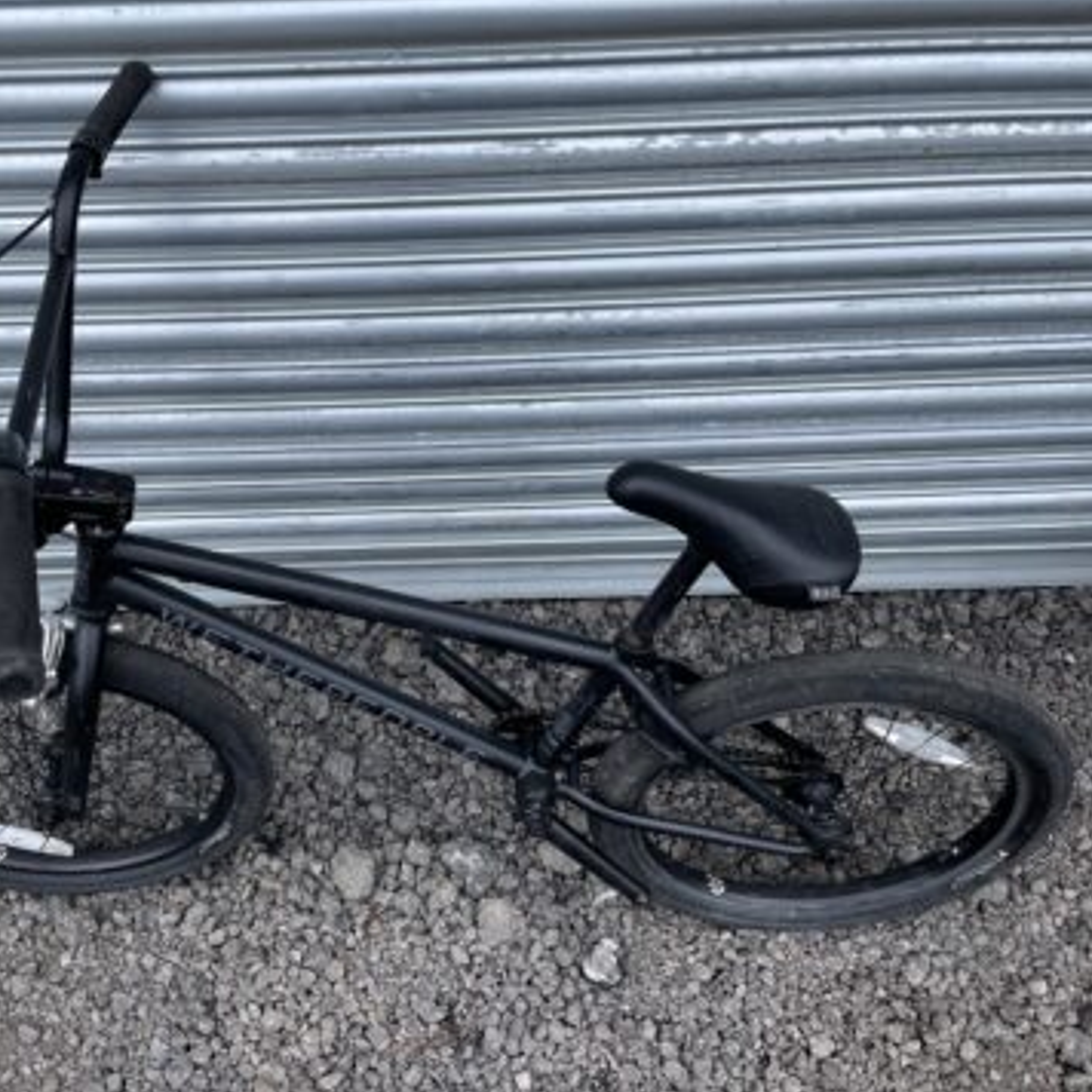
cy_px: 543
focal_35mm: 31
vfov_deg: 52.5
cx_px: 383
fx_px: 1106
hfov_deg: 51.8
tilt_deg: -51.2
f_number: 1.6
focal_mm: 4.2
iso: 32
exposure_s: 1/868
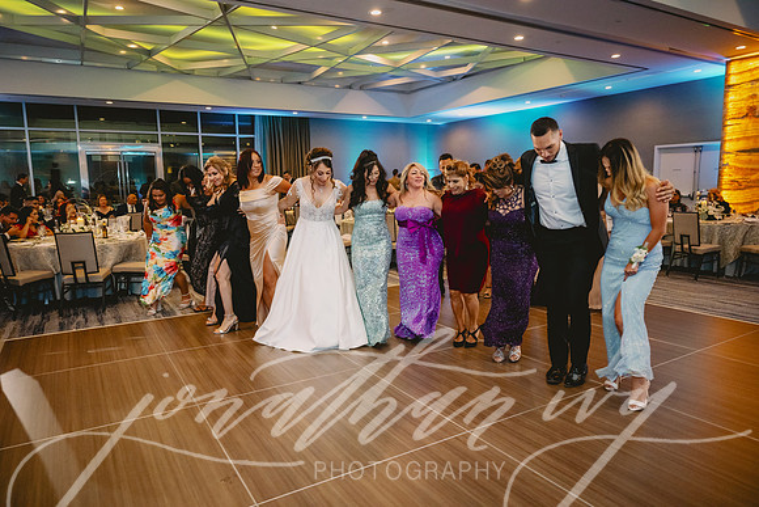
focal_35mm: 24
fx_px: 506
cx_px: 380
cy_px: 254
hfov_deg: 73.7
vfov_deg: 53.2
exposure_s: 1/125
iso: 2500
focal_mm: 24
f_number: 2.8
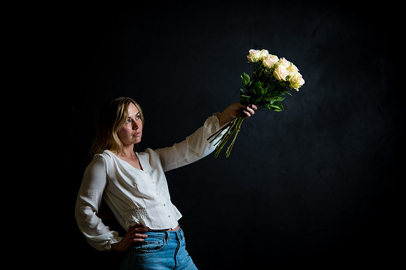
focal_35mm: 109
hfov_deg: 18.8
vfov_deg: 12.5
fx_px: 1229
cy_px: 135
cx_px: 207
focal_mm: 105
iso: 100
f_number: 2
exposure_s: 1/200
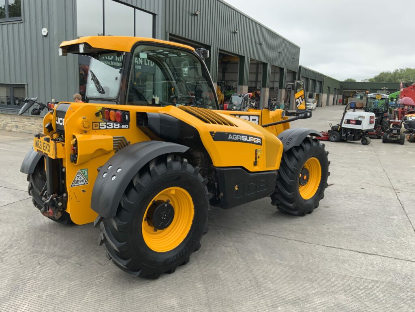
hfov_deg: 61.7
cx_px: 208
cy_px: 156
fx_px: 348
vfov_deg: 48.2
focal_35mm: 29
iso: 16
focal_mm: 3
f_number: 1.8
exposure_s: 1/450
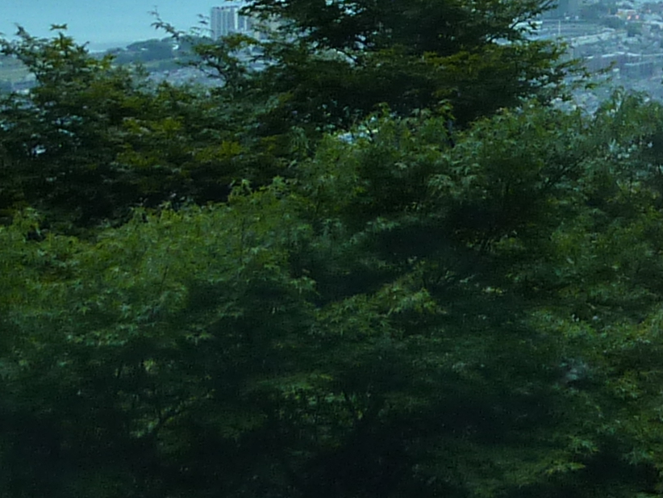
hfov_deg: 15.2
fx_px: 2433
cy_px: -13
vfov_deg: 11.5
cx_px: 705
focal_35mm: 127
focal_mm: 4.7
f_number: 3.4
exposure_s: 1/50
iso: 125
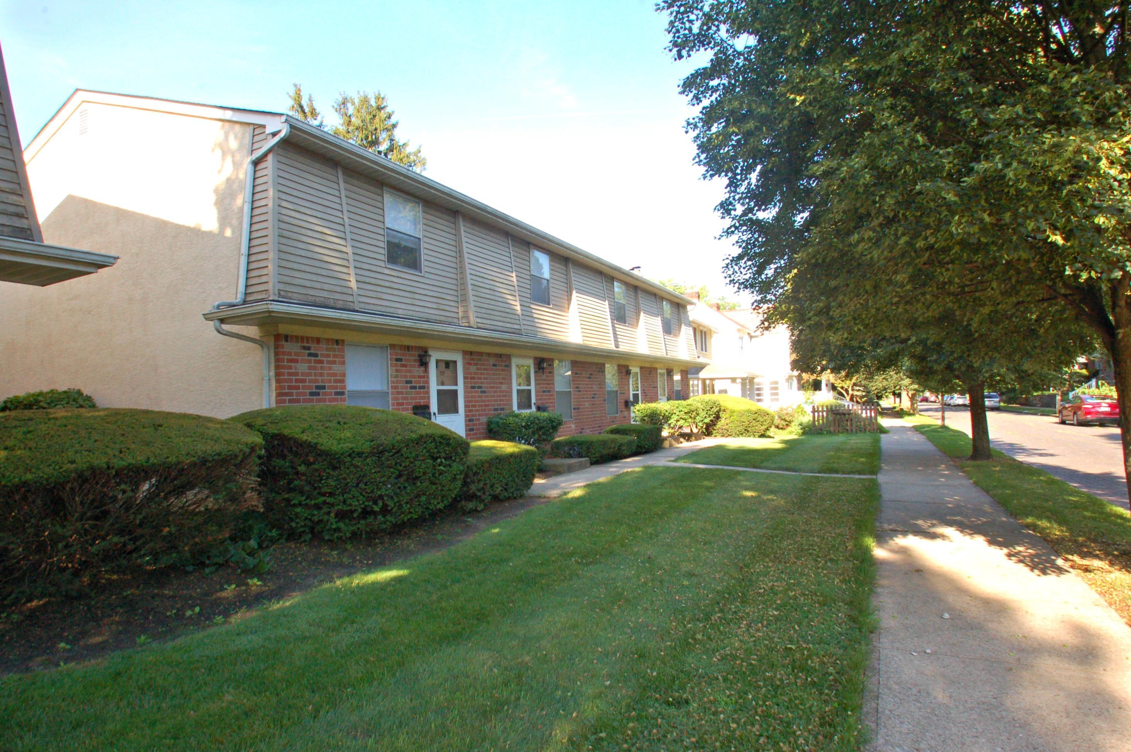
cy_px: 376
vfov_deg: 67.3
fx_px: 565
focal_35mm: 18
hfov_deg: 90.0
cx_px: 566
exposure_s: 1/80
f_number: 16
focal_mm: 12
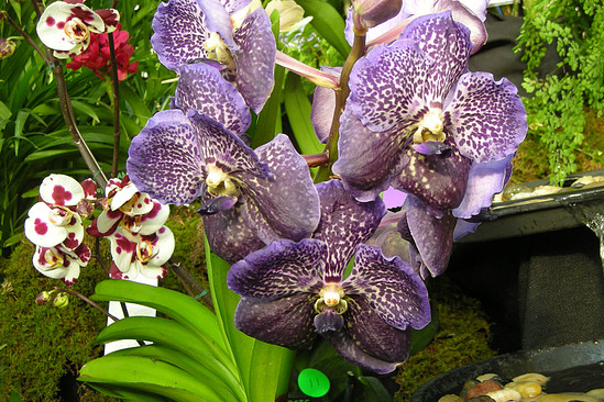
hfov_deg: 30.1
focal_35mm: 67
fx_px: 1124
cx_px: 303
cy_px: 168
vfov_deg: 20.3
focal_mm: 9.9
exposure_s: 1/60
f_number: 3.5
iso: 90
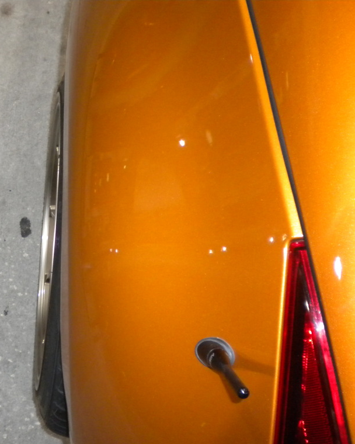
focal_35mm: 46
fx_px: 604
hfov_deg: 31.8
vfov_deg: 40.3
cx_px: 69
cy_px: 221
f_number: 3.1
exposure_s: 1/30
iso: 400
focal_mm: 6.3
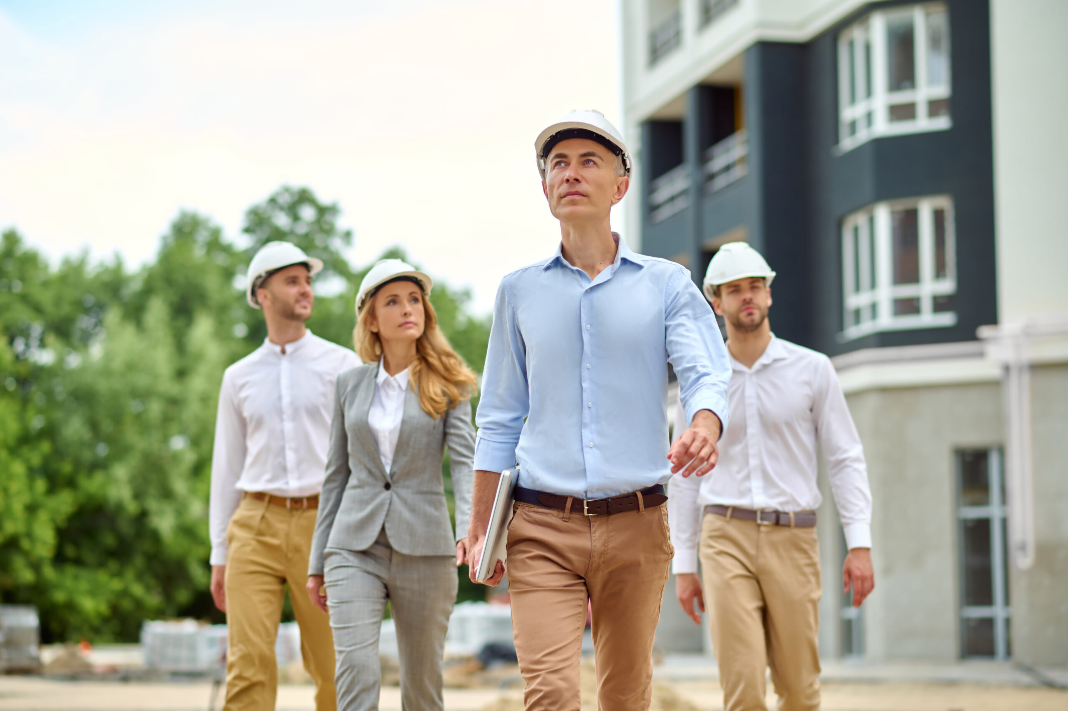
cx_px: 534
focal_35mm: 85
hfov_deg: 23.9
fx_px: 2520
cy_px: 356
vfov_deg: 16.0
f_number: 2.5
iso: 320
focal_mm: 85
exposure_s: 1/1600
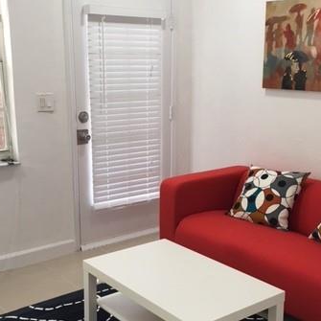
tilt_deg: -12.7
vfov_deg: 34.6
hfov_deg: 34.7
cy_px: 183
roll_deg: -1.5
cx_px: 169
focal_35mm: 49
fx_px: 514
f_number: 2.2
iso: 50
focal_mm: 4.15
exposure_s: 1/30
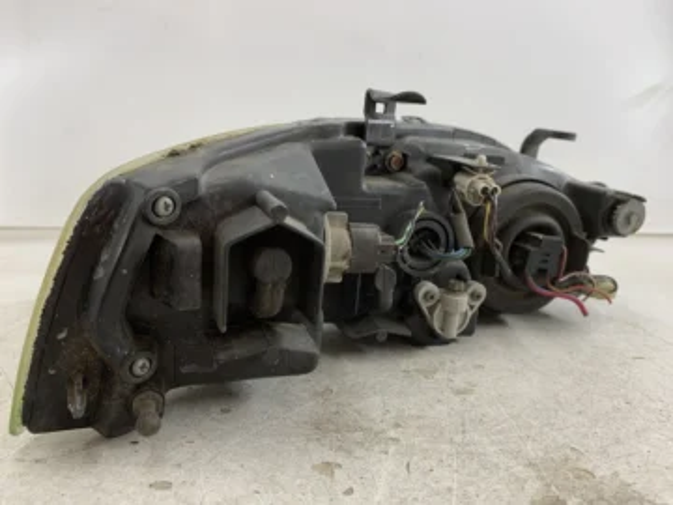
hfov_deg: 67.3
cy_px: 252
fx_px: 505
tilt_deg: -10.0
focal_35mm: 26
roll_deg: -0.2
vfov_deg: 53.1
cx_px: 336
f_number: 1.8
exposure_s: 1/100
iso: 50
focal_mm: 4.25
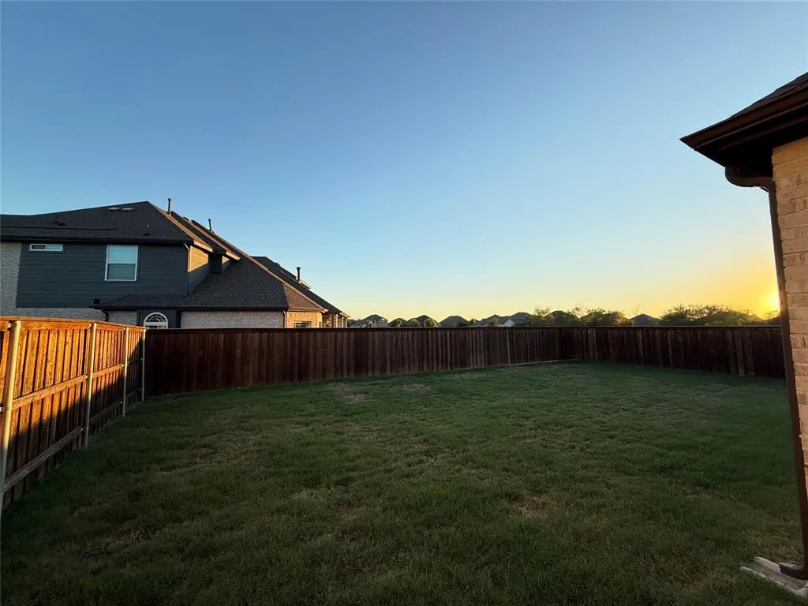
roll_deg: -0.1
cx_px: 404
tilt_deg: +4.3
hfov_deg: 102.1
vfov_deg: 85.7
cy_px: 303
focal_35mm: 14
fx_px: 327
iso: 50
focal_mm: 2.22
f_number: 2.2
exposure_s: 1/549
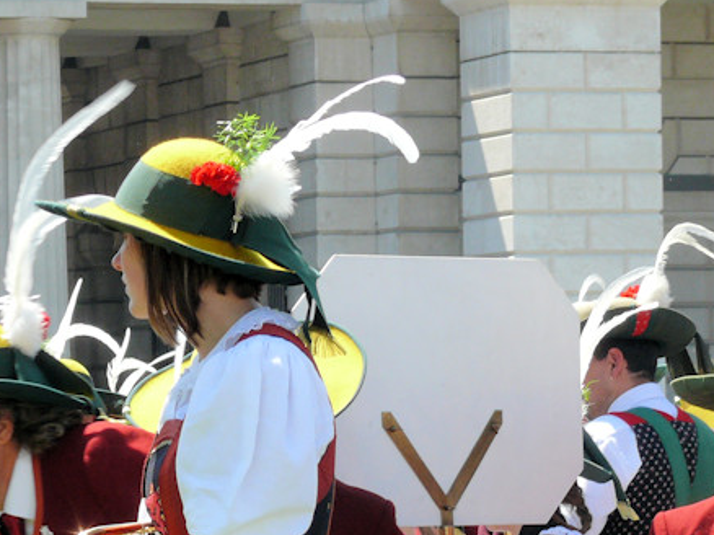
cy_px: 537
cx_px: -83
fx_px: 4803
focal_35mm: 233
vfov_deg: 6.4
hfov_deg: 8.4
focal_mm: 21.5
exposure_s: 1/200
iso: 100
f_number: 5.6
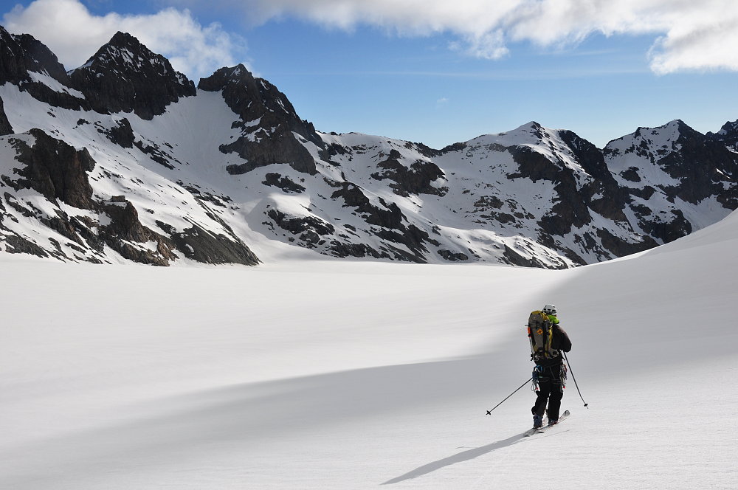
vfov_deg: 29.8
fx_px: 921
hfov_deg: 43.7
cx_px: 369
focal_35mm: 45
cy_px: 245
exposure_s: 1/640
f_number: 13
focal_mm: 30
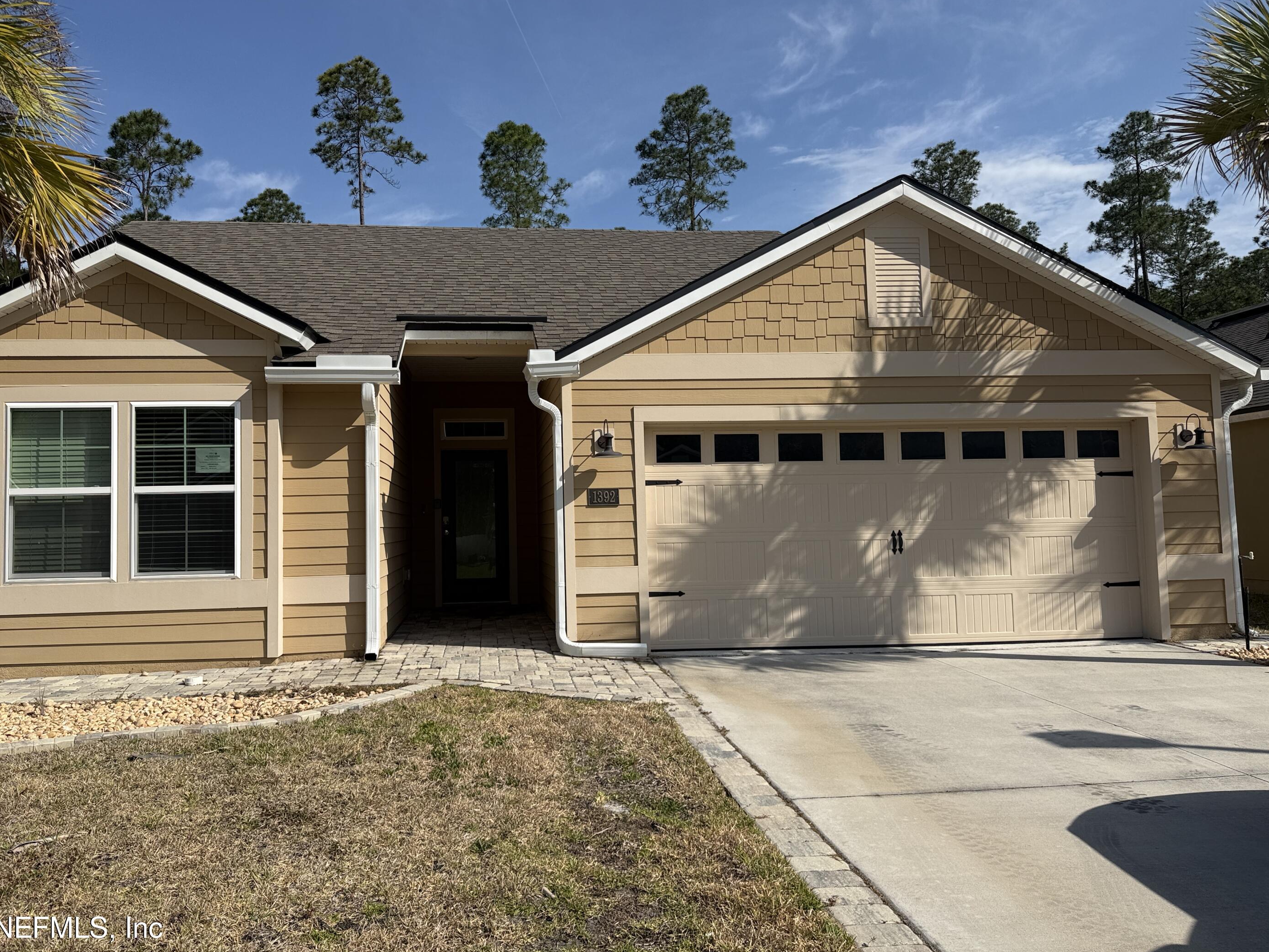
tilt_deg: +3.9
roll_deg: +1.6
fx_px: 953
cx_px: 584
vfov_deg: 53.1
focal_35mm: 26
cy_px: 459
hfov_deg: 67.2
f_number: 1.78
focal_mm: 6.76
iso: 80
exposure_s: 1/7353
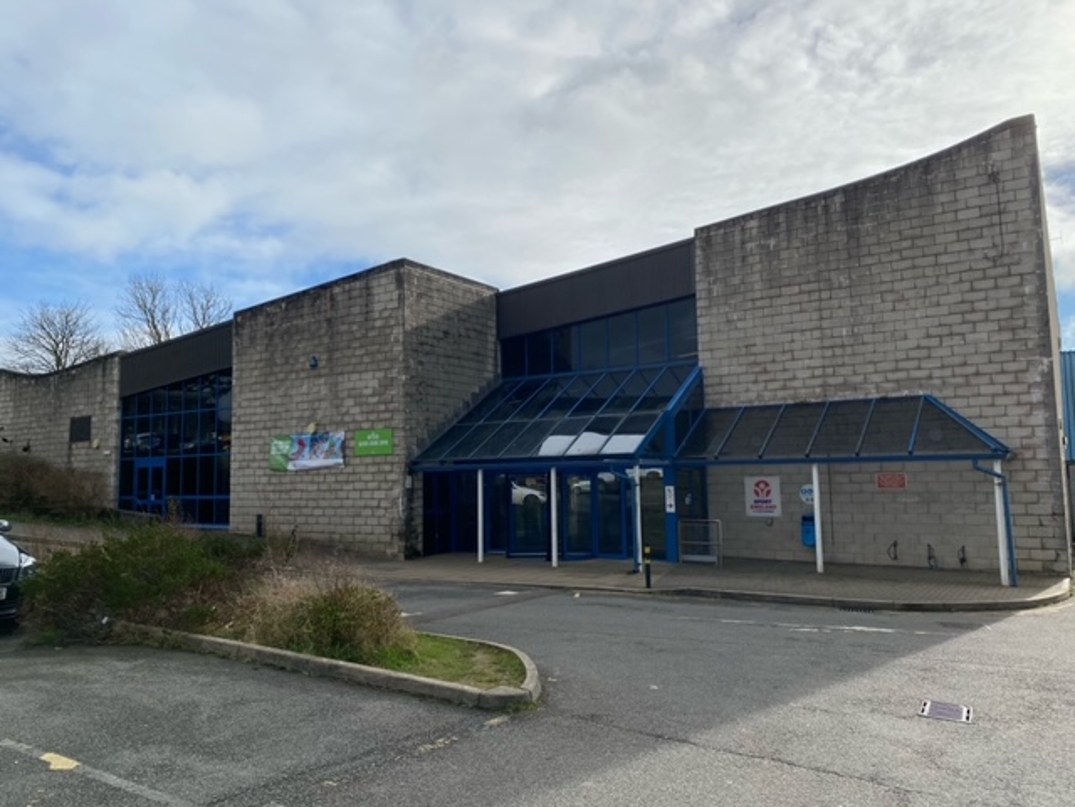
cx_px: 538
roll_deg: +0.8
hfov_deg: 67.3
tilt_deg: +6.9
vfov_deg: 53.1
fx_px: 807
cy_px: 404
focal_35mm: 26
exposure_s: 1/5236
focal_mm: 4.25
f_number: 1.8
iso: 32
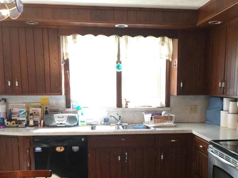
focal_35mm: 43
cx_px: 131
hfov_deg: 43.8
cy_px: 131
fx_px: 296
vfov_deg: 33.0
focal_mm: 4.15
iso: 40
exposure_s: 1/15
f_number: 2.2
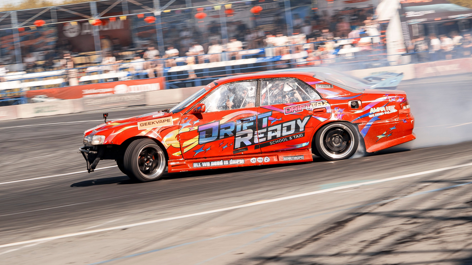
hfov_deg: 15.3
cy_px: 114
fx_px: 1760
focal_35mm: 141
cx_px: 239
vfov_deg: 8.6
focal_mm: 60
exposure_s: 1/125
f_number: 9
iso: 100
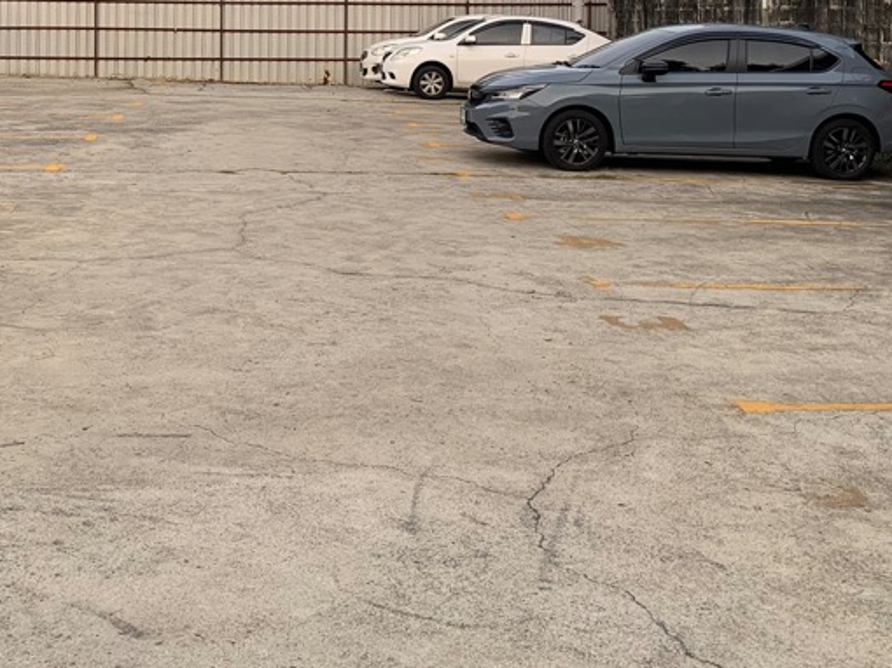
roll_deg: -1.3
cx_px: 332
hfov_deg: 37.3
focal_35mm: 51
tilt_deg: -1.4
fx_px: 1314
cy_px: 42
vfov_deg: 27.3
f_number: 1.8
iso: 32
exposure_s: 1/121
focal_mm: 4.25
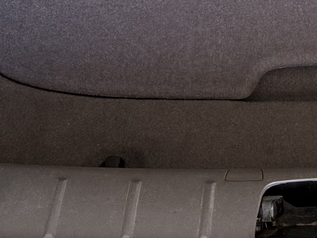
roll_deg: +1.4
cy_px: -386
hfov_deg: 14.3
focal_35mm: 135
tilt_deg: -29.9
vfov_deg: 9.4
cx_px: 349
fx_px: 1237
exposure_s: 1/121
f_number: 1.78
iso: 125
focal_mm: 6.76
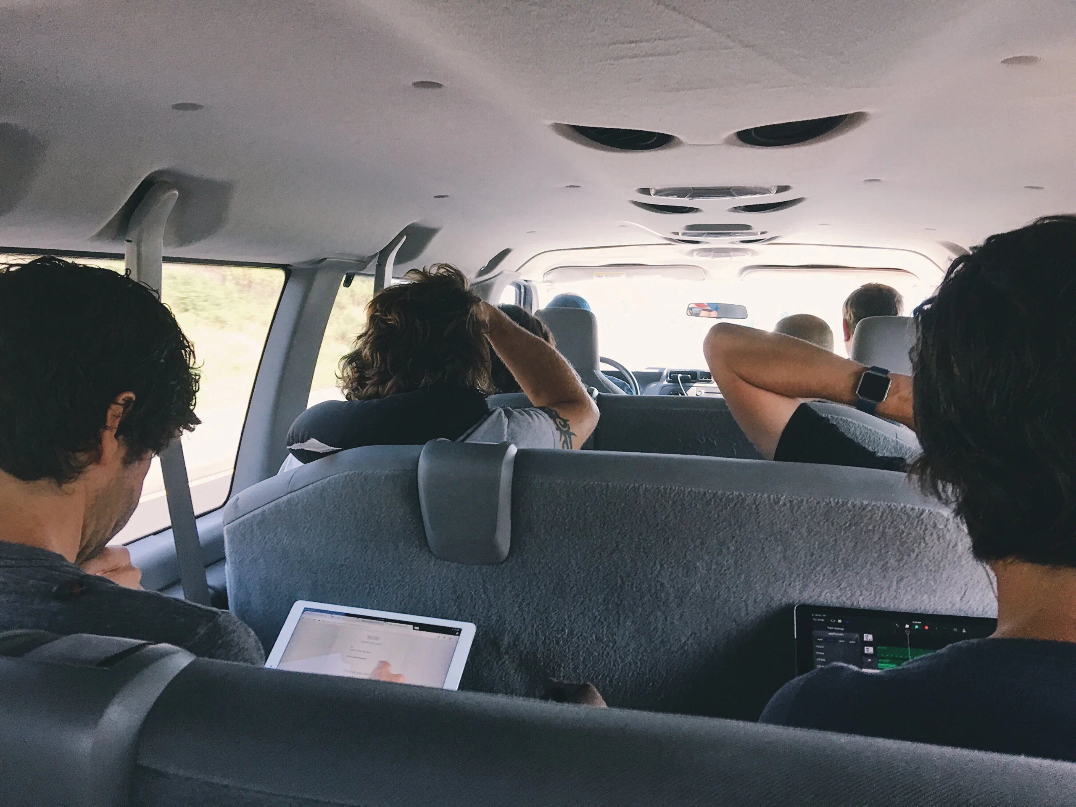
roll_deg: +0.8
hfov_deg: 61.7
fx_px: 901
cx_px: 538
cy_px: 404
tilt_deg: -3.9
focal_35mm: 29
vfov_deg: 48.2
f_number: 2.2
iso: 32
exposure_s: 1/30
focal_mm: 4.15
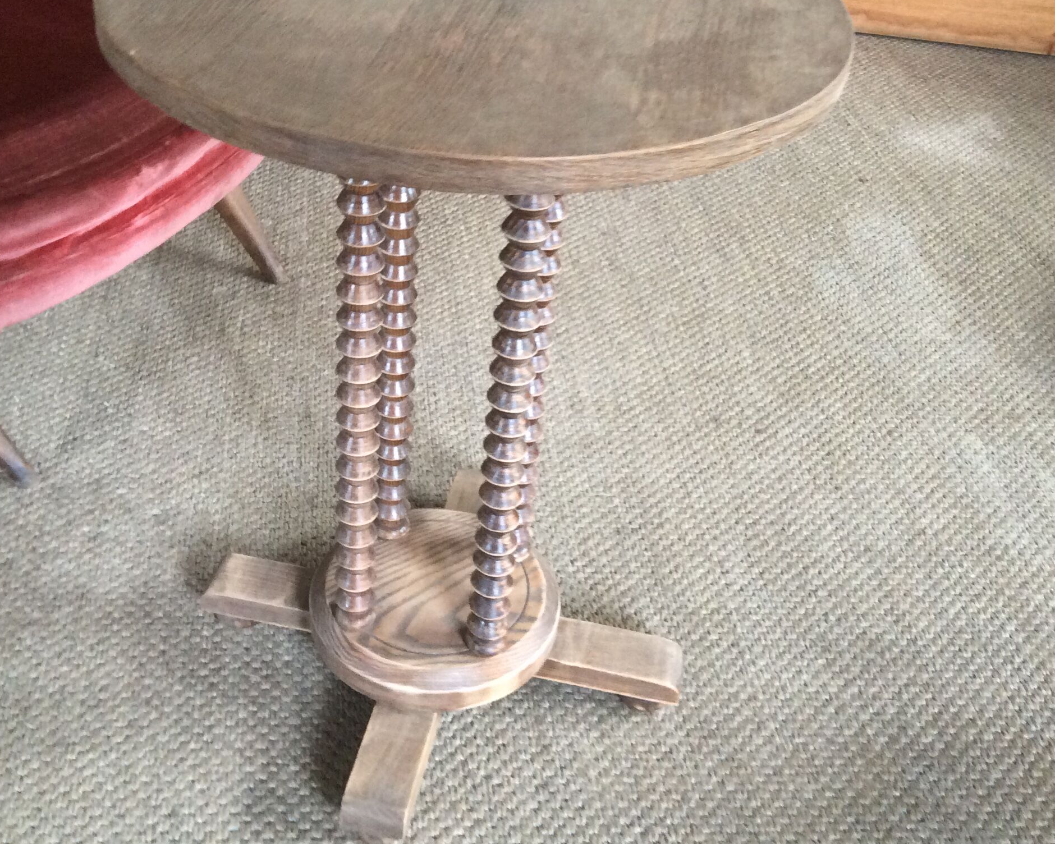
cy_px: 358
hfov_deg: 42.7
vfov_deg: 34.8
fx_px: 1343
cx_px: 435
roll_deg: -1.0
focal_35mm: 43
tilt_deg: -35.1
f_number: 2.4
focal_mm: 3.3
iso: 160
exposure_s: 1/25
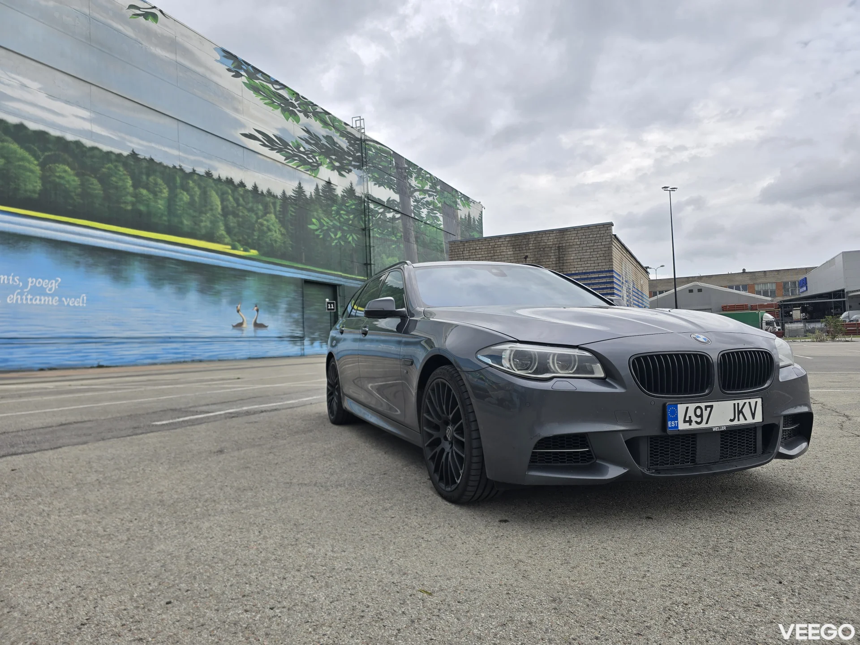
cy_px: 322
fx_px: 571
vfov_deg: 58.9
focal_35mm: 23
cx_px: 430
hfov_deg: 73.9
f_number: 1.7
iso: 12
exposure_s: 1/330
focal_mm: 6.3
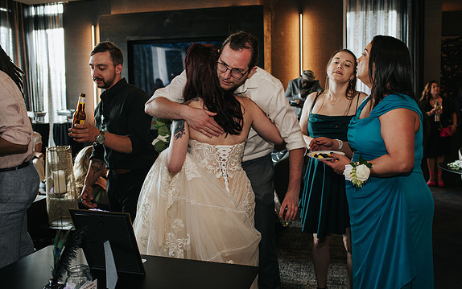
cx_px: 233
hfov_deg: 54.0
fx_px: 453
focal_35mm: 36
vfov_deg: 35.3
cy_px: 137
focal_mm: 35
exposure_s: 1/200
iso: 1000
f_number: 3.5
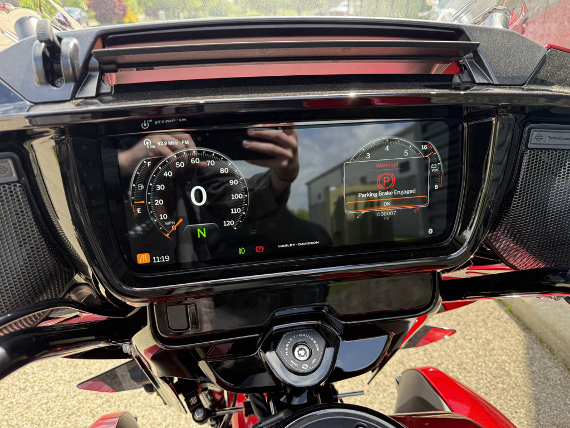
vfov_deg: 54.9
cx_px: 296
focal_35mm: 25
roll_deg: -0.8
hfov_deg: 69.4
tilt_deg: -24.5
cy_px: 217
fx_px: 412
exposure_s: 1/351
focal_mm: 6.76
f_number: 1.78
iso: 100
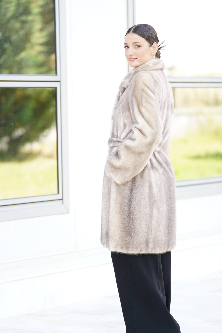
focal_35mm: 140
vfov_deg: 14.7
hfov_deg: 9.8
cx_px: 100
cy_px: 166
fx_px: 1295
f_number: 2.8
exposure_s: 1/250
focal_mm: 119
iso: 250
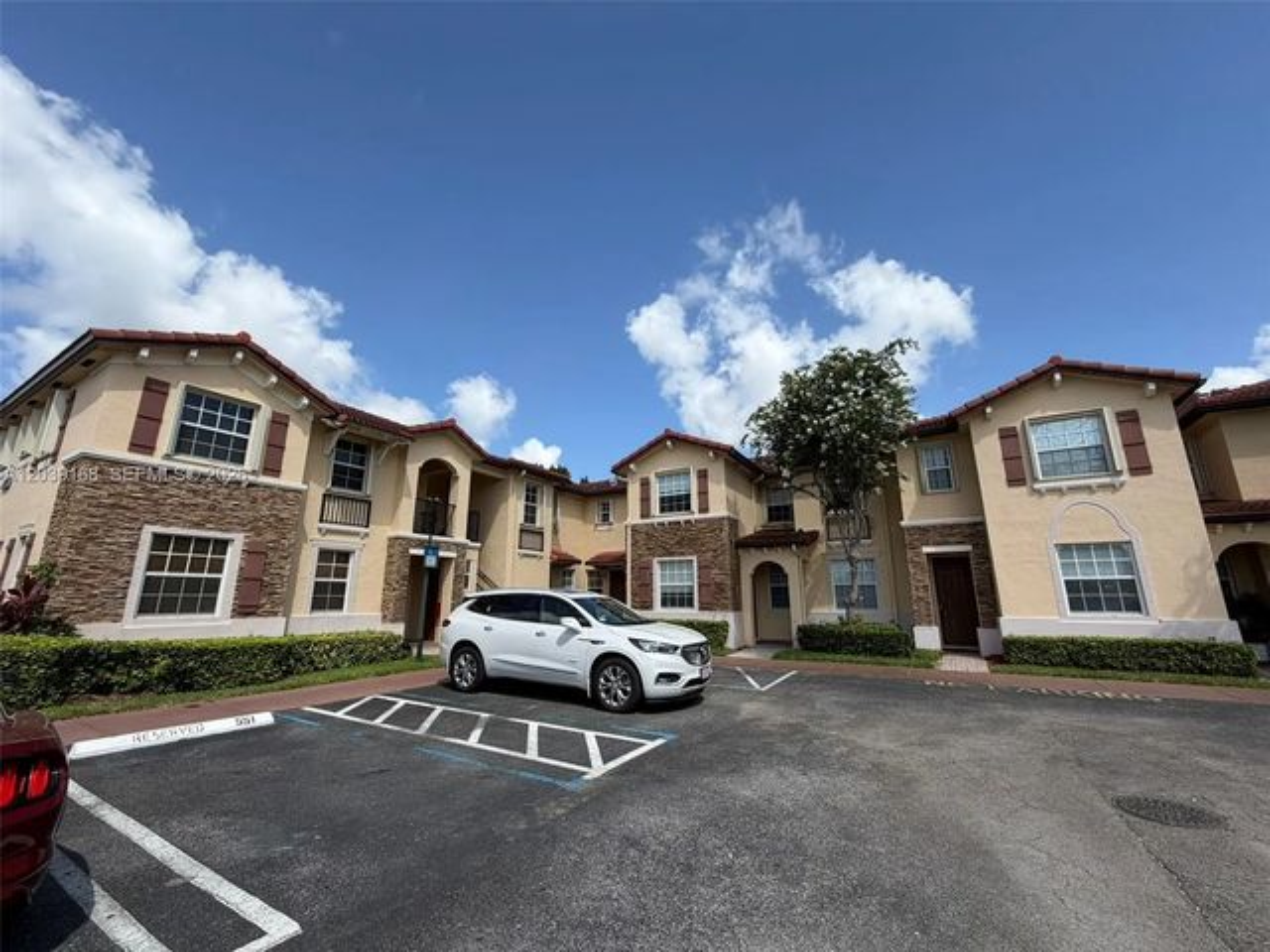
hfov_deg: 102.1
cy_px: 476
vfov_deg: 85.7
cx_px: 635
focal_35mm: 14
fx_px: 514
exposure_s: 1/770
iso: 20
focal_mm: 2.22
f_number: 2.2
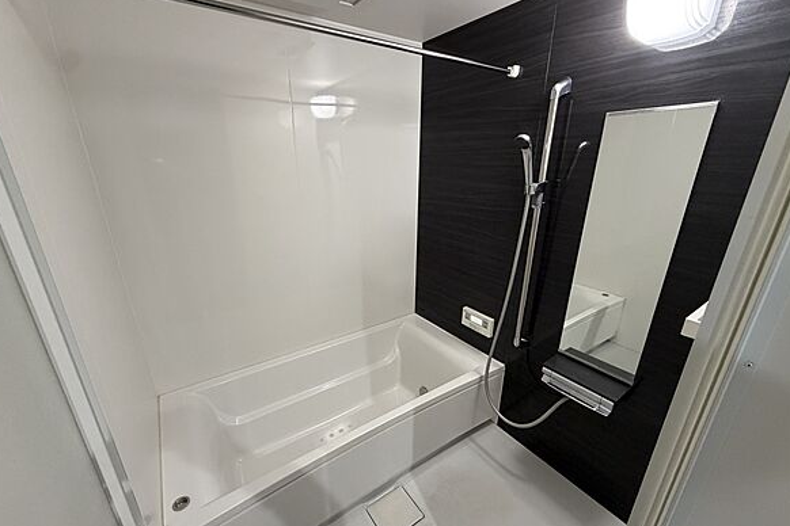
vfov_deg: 77.3
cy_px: 277
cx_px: 388
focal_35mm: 15
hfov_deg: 100.4
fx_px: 329
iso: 400
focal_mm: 2.22
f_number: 2.2
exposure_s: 1/60
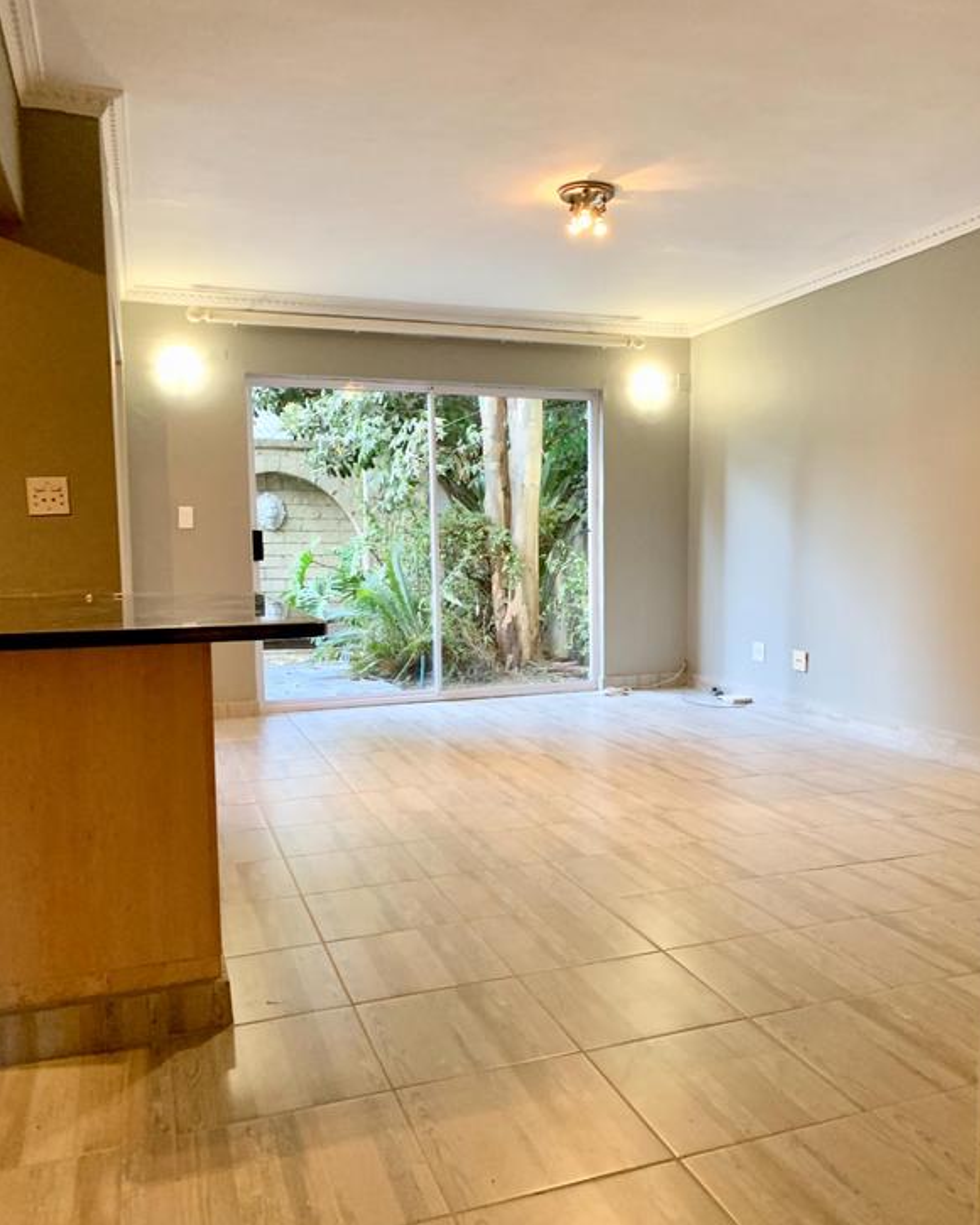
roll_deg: +0.6
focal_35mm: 28
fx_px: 1015
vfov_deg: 62.2
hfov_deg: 51.5
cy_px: 644
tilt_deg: -4.6
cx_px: 505
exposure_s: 1/50
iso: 320
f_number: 1.8
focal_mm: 4.25
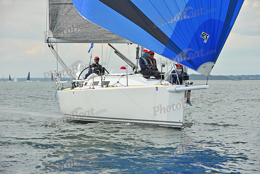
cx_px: 130
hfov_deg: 12.4
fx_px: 1192
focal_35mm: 165
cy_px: 87
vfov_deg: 8.3
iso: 320
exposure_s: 1/1250
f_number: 9
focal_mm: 165
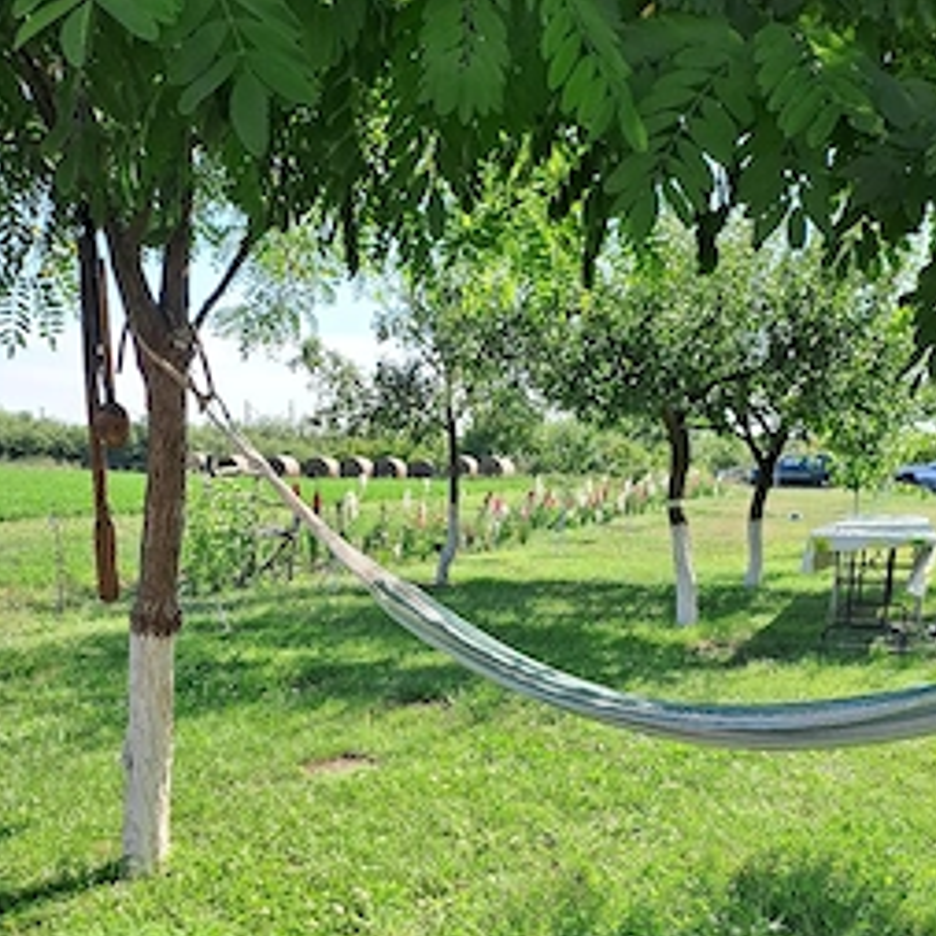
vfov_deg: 45.5
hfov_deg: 47.2
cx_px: 499
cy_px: 707
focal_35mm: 35
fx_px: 1071
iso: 32
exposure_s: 1/588
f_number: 1.8
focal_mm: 4.65
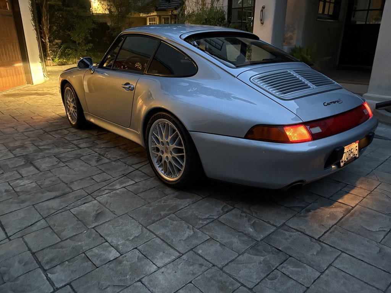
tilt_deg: -20.2
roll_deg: +0.0
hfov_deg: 67.3
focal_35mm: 26
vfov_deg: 53.1
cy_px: 146
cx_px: 196
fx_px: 294
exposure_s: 1/30
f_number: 1.6
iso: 1000
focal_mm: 5.96
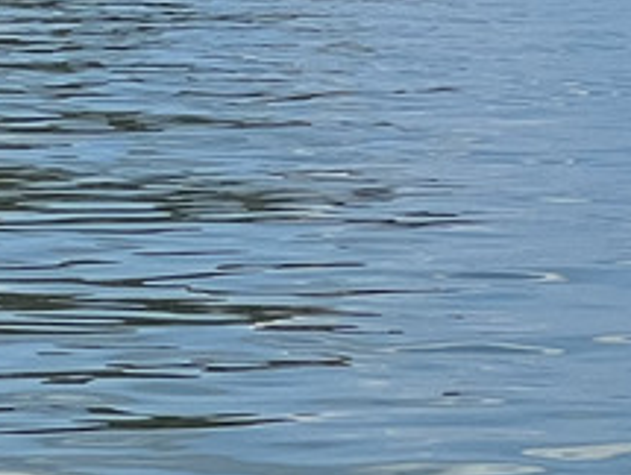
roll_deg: -0.5
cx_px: 945
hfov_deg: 4.6
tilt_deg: +0.9
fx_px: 7833
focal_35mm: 429
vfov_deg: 3.5
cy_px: -443
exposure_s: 1/1292
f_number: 2.8
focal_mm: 9
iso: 32
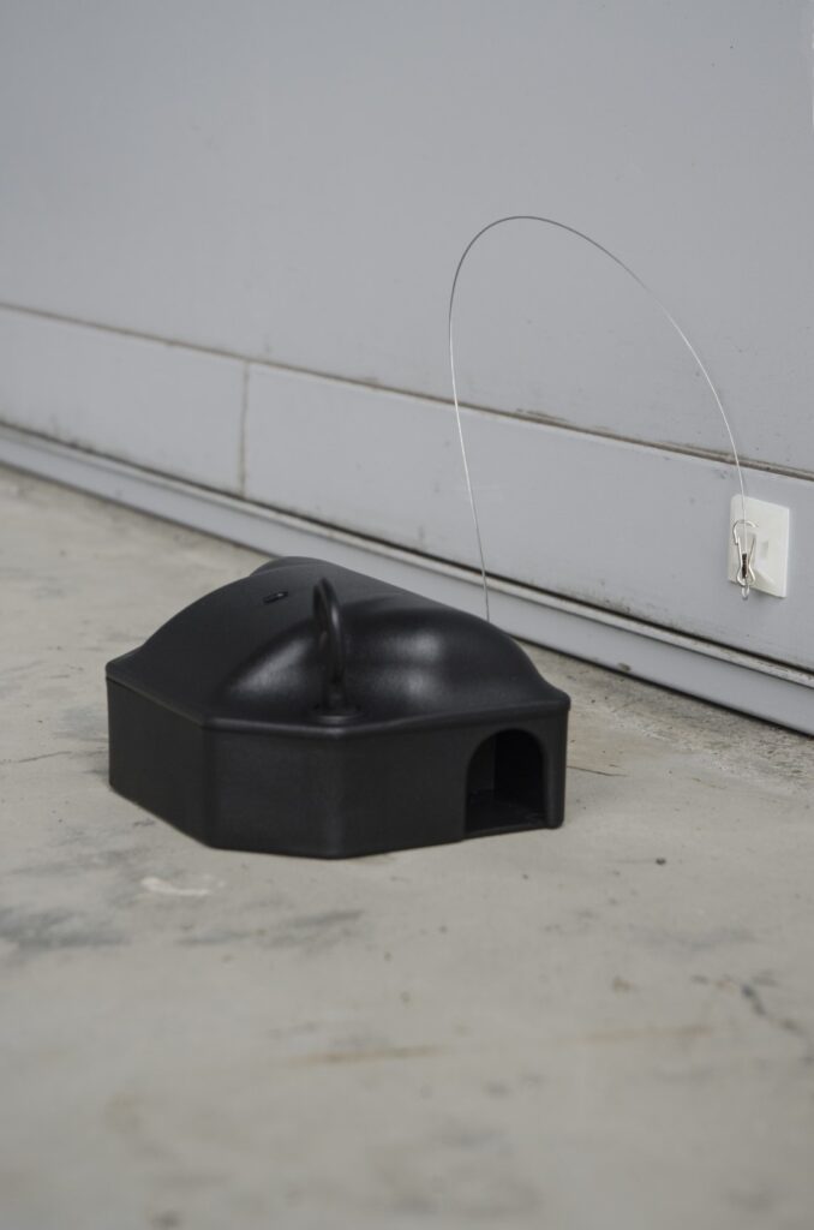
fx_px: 2811
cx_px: 407
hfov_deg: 16.5
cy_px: 615
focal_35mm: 82
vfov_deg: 24.7
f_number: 5.6
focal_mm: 55
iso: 200
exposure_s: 1/125
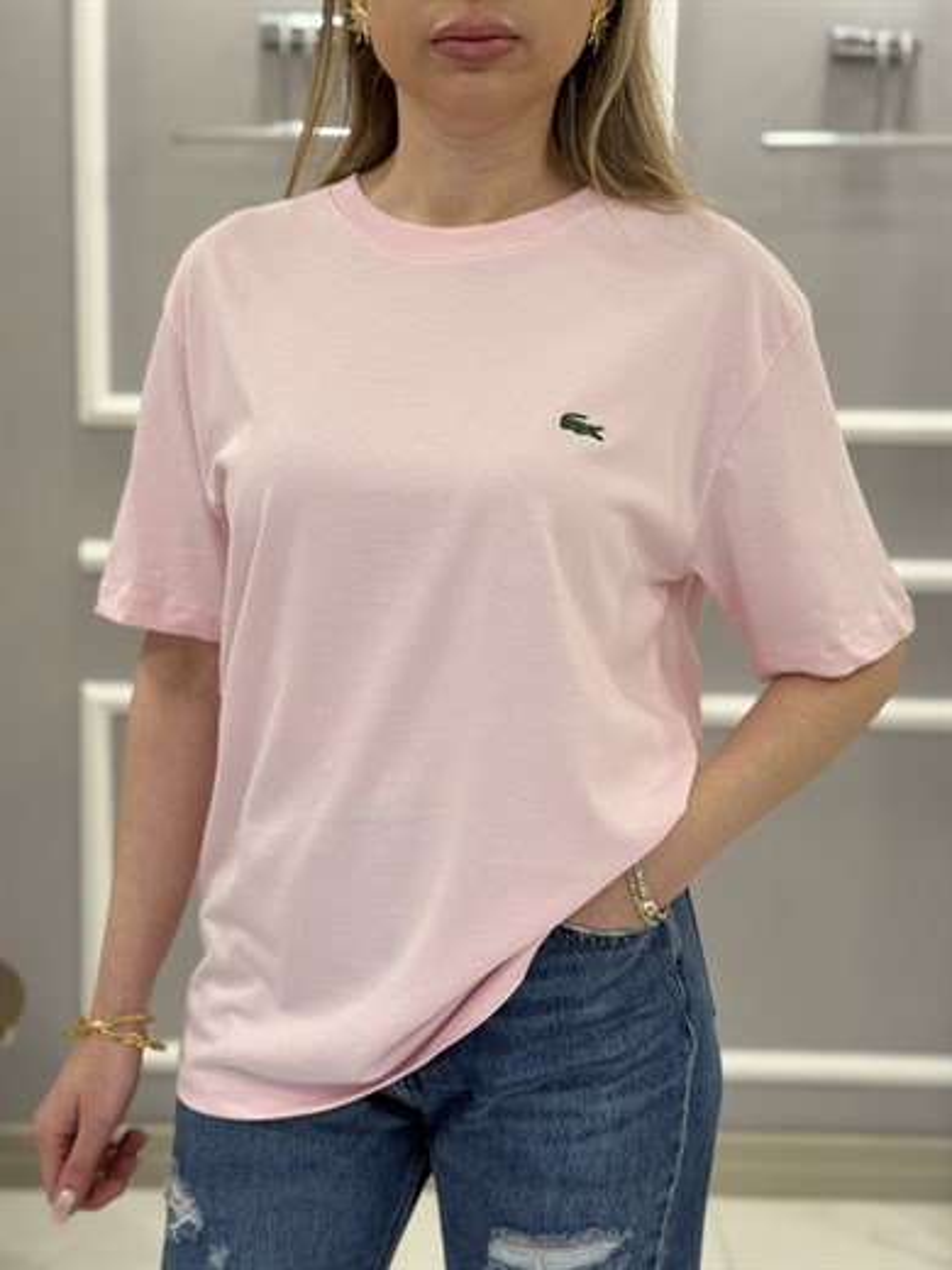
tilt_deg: -7.0
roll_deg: -1.9
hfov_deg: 30.3
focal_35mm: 48
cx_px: 476
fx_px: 1760
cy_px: 635
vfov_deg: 39.7
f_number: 1.78
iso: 100
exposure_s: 1/105
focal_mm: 6.76
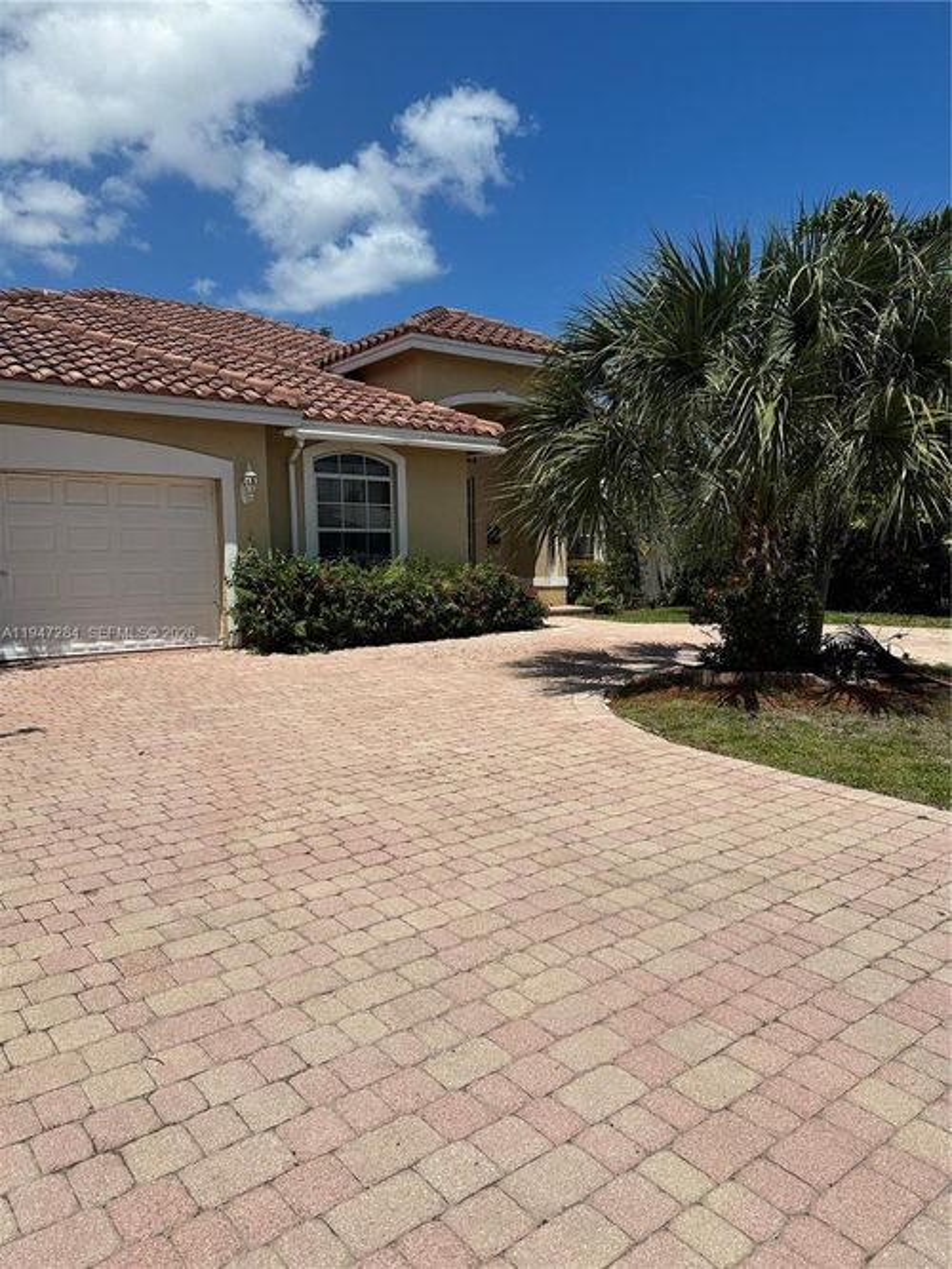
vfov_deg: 71.6
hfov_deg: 56.8
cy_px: 634
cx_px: 476
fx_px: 880
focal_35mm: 24
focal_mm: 6.86
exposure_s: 1/8929
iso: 80
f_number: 1.78
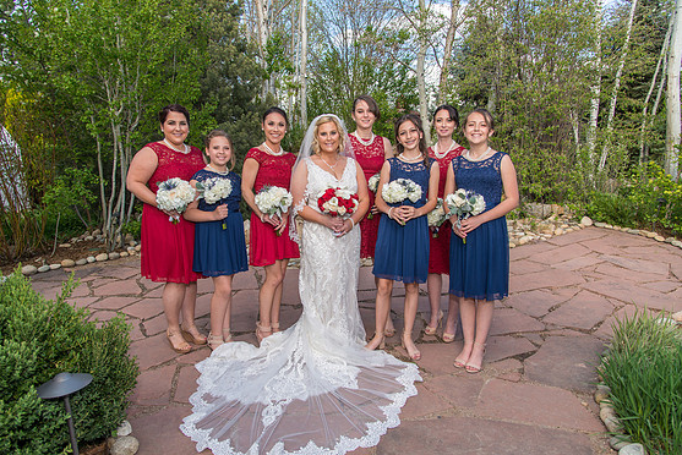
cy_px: 232
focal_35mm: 25
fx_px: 474
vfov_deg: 51.3
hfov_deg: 71.5
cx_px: 328
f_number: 5
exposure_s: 1/250
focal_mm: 24
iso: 100
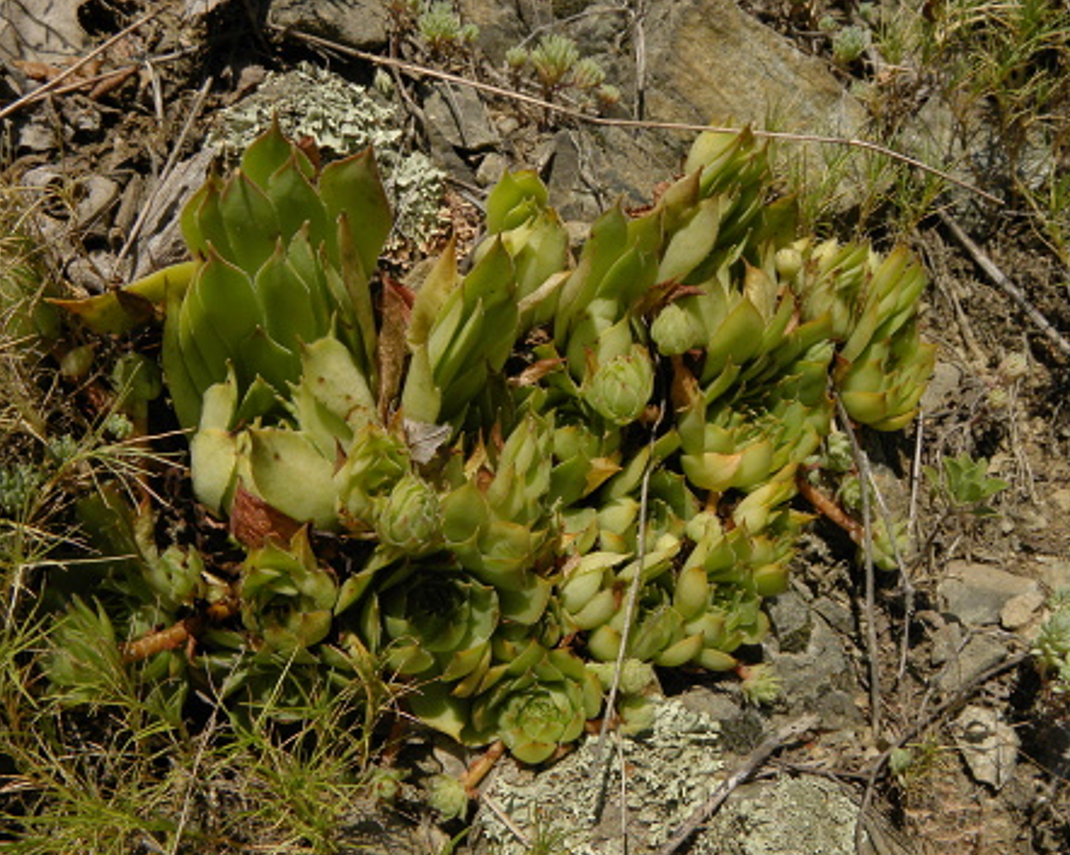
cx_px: 533
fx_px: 1108
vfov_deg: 42.2
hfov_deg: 51.6
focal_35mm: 35
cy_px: 426
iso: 64
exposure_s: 1/640
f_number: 5.6
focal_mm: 5.9
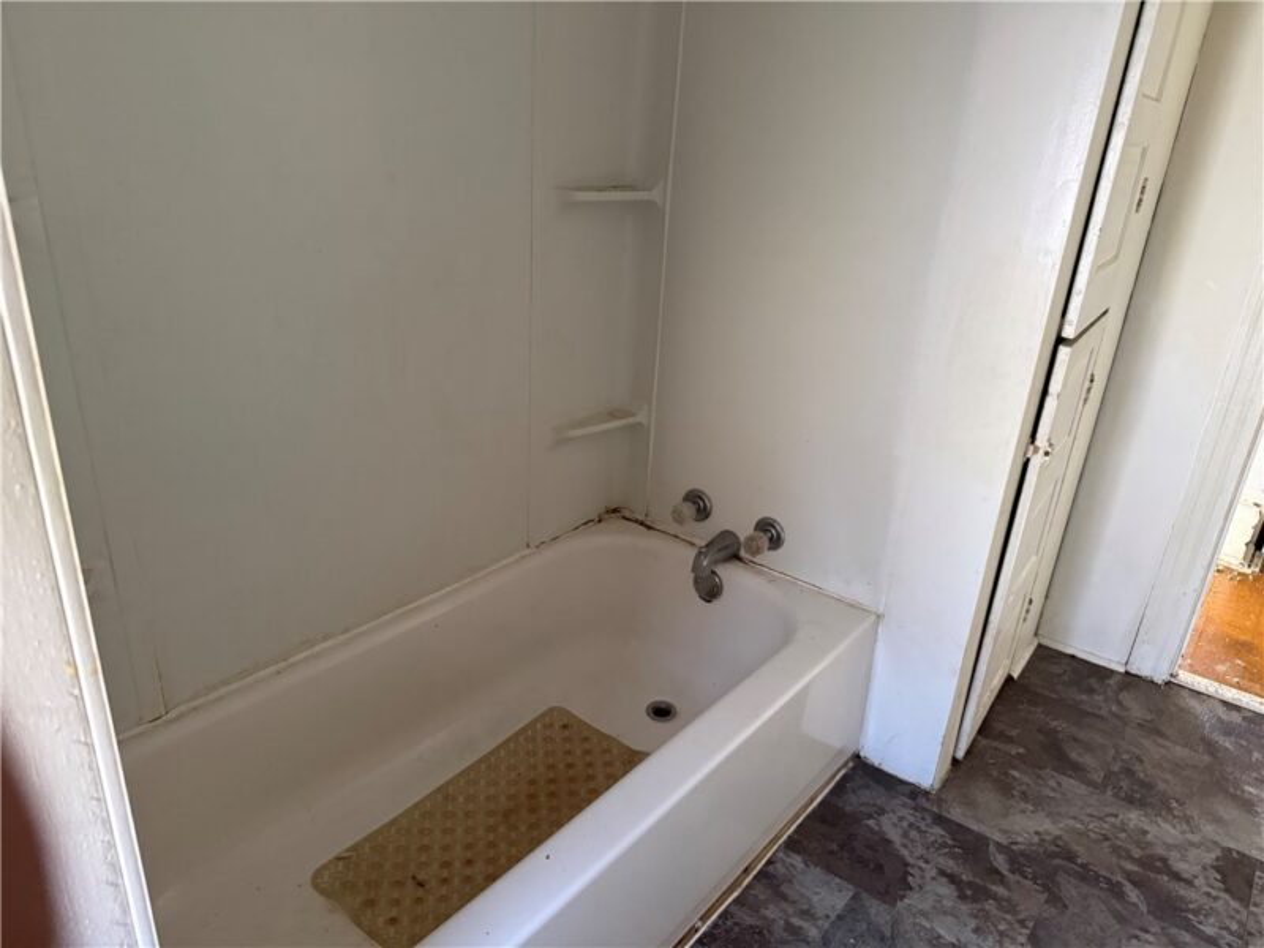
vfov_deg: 56.8
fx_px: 876
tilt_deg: -22.7
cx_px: 632
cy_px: 474
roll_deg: -4.5
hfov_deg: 71.6
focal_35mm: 24
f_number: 1.78
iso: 500
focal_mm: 6.76
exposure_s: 1/60
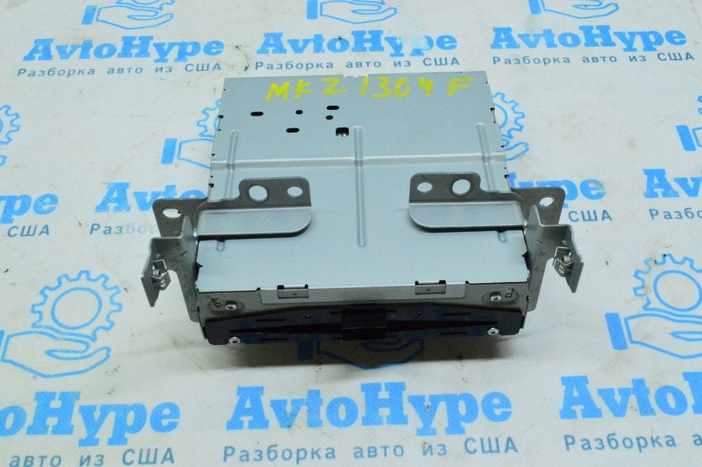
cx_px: 351
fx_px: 760
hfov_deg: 49.6
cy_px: 234
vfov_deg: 34.2
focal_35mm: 39
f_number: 25
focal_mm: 26
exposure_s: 1/30
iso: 6400
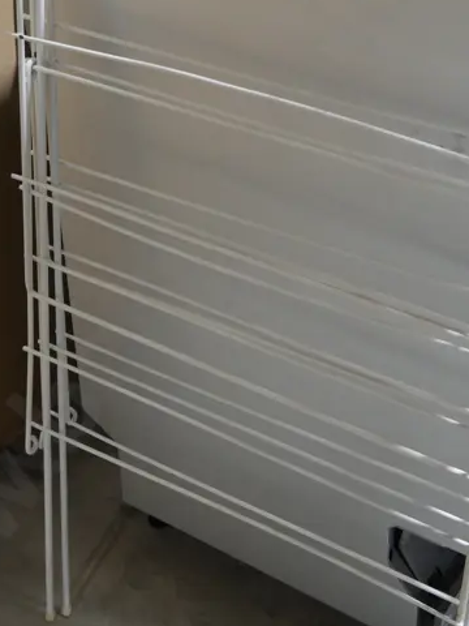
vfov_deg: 29.7
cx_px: 263
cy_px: 150
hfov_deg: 22.9
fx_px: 1156
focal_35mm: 64
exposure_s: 1/60
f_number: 3.6
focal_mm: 15
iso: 320
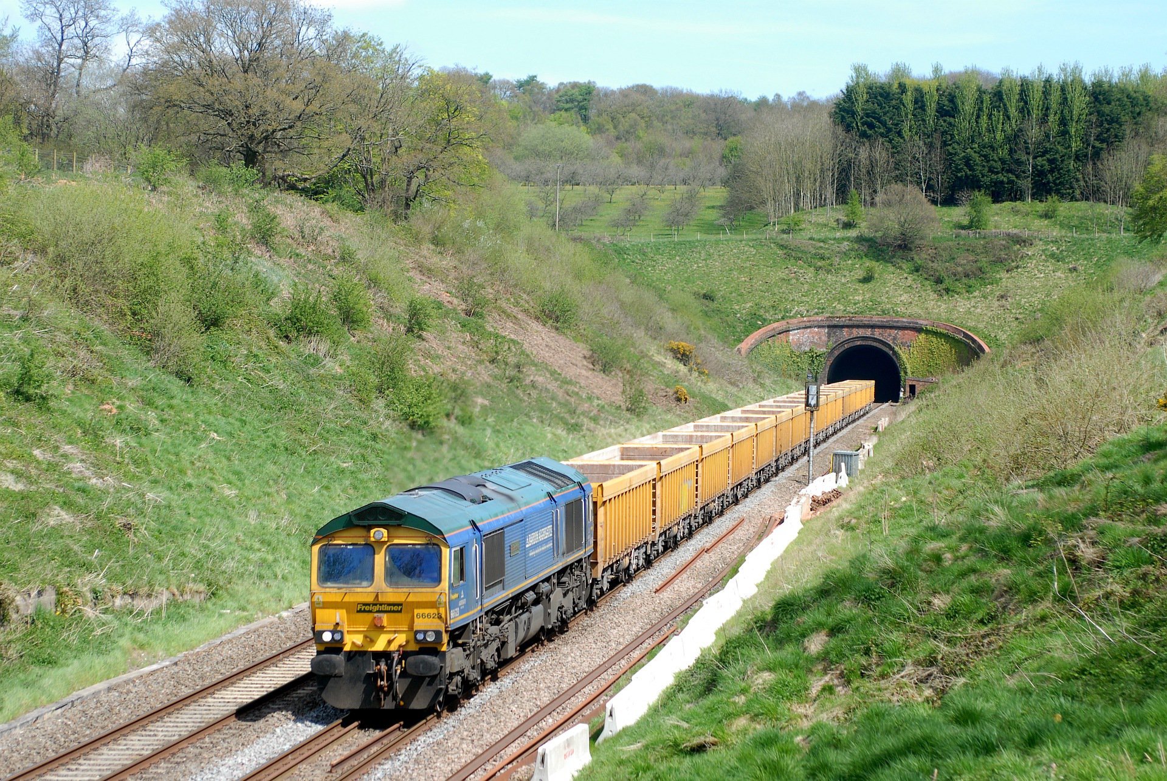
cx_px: 584
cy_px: 390
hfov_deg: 19.4
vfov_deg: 13.1
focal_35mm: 105
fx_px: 3408
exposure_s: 1/800
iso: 250
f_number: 5.6
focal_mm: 70
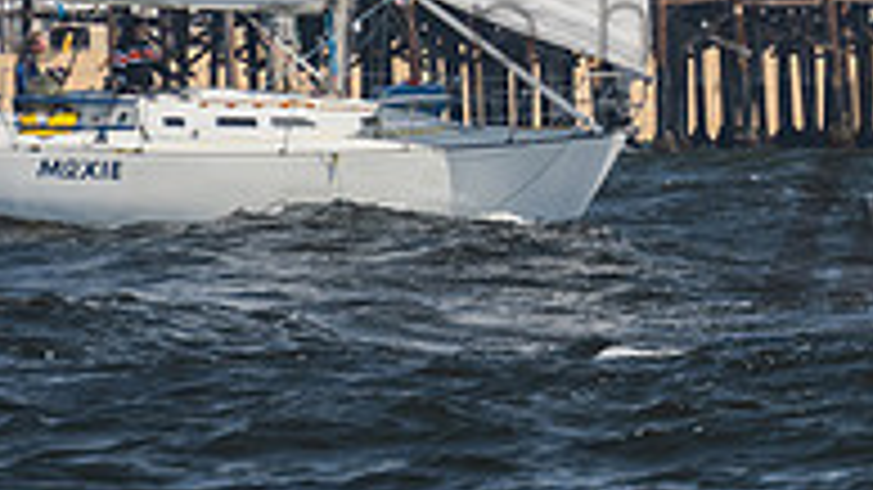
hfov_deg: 3.0
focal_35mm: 720
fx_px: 16662
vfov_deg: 1.7
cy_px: -25
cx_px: 1057
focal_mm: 165
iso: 100
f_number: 6.3
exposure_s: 1/250
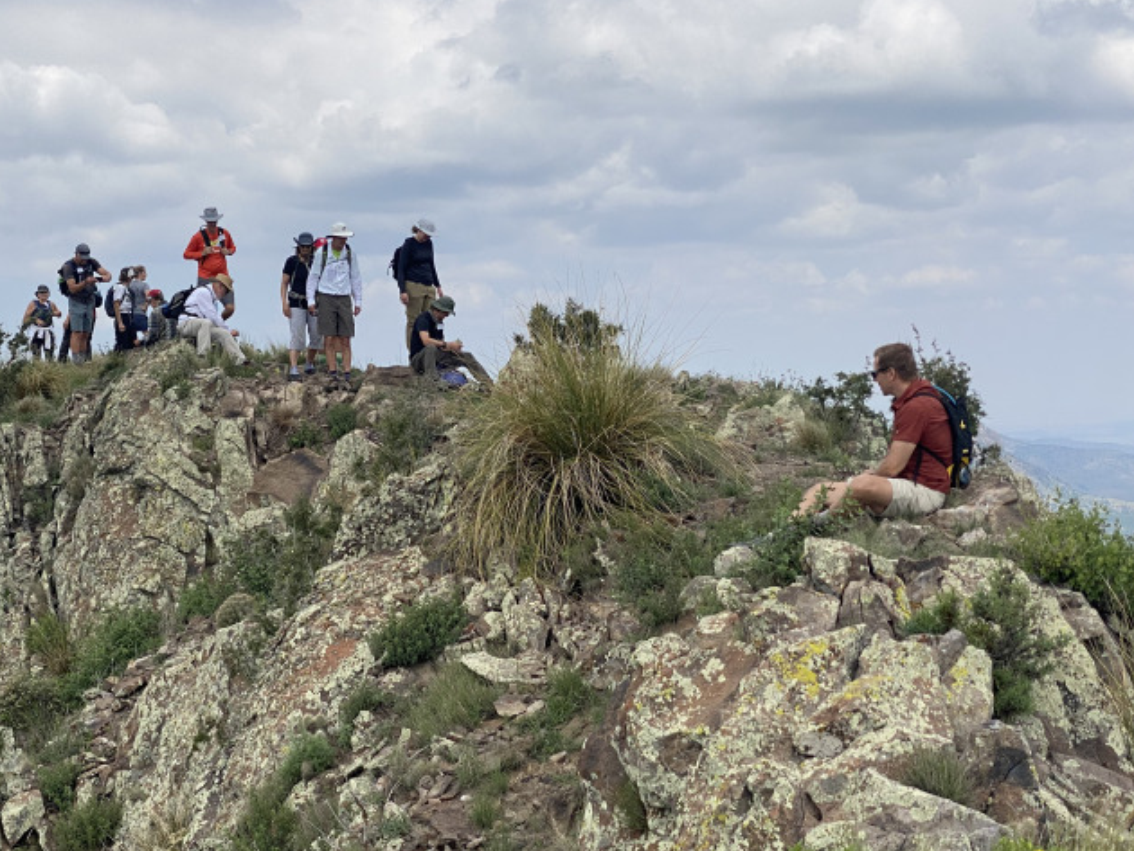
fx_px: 2163
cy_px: 477
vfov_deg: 22.3
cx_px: 427
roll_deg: +0.9
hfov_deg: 29.3
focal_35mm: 66
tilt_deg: -3.7
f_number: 2
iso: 20
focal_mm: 6
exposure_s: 1/2283
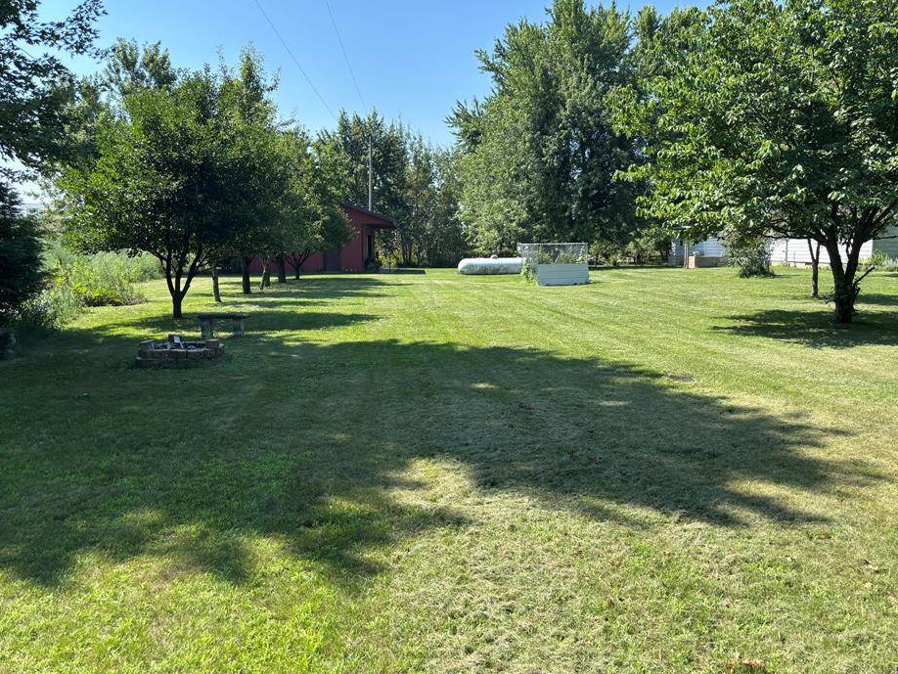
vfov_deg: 48.2
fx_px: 753
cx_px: 492
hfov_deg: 61.5
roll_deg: -1.2
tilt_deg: -5.4
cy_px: 313
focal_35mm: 29
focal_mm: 5.96
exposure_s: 1/1220
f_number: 1.6
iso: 50
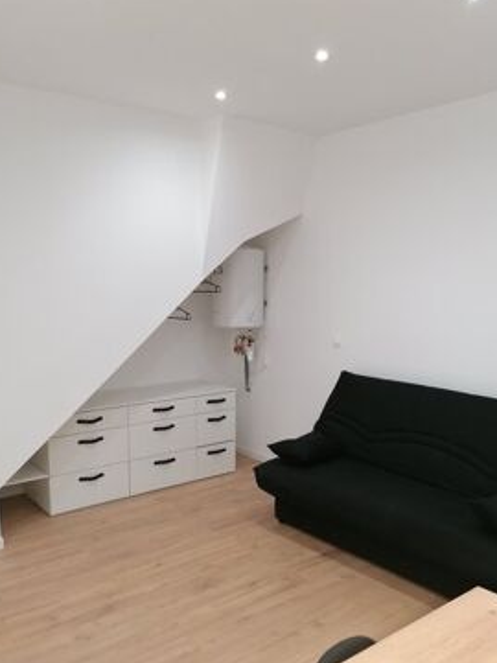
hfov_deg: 44.2
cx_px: 252
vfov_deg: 56.6
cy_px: 382
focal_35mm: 32
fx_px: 613
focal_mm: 4.75
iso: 160
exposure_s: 1/50
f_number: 1.8
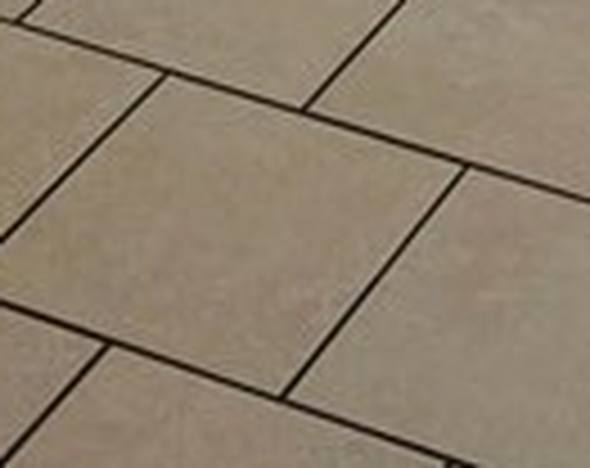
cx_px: 658
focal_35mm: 176
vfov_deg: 7.6
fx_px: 3064
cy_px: -986
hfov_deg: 10.8
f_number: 1.4
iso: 250
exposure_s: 1/120
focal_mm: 6.5
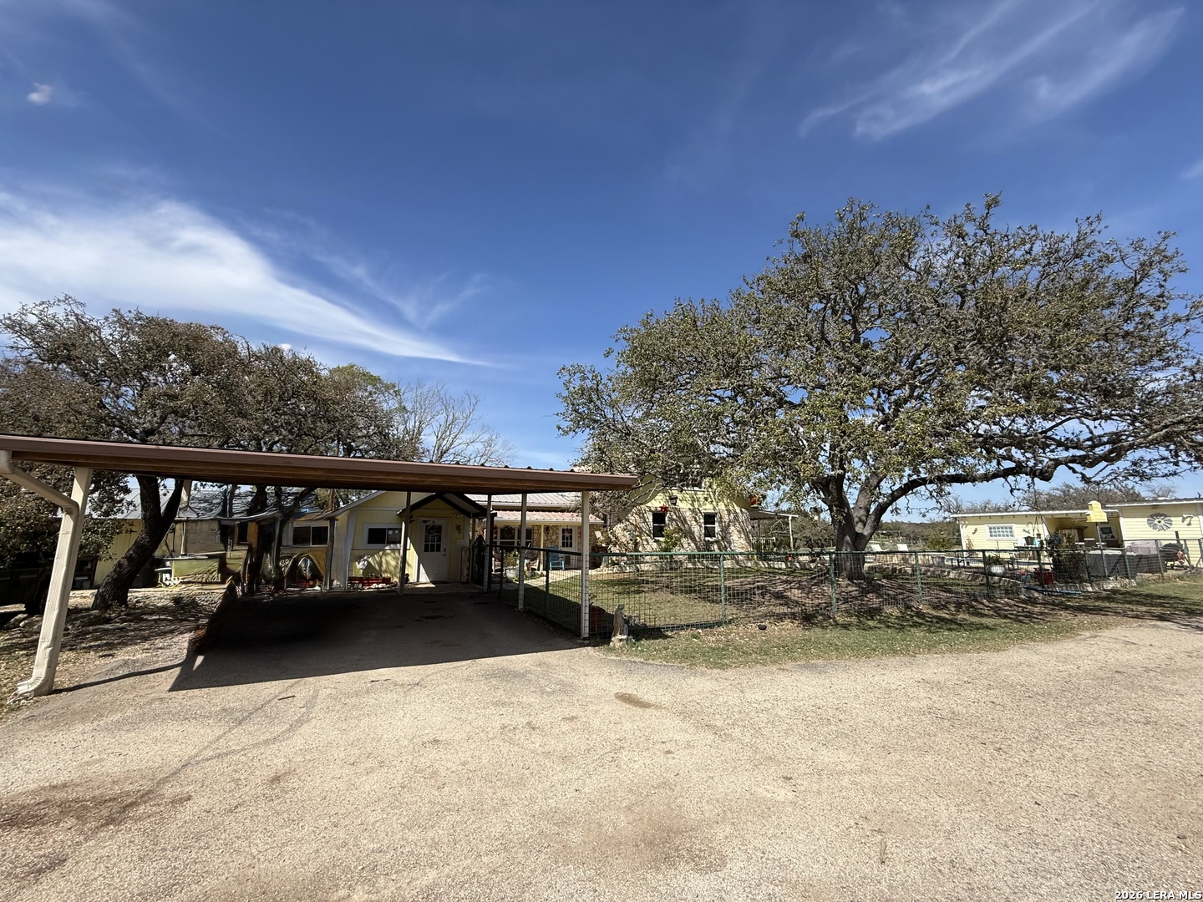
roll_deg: -1.0
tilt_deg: +10.8
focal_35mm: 14
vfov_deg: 85.7
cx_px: 602
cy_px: 451
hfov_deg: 102.1
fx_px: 487
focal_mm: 2.22
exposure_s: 1/1534
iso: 50
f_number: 2.2
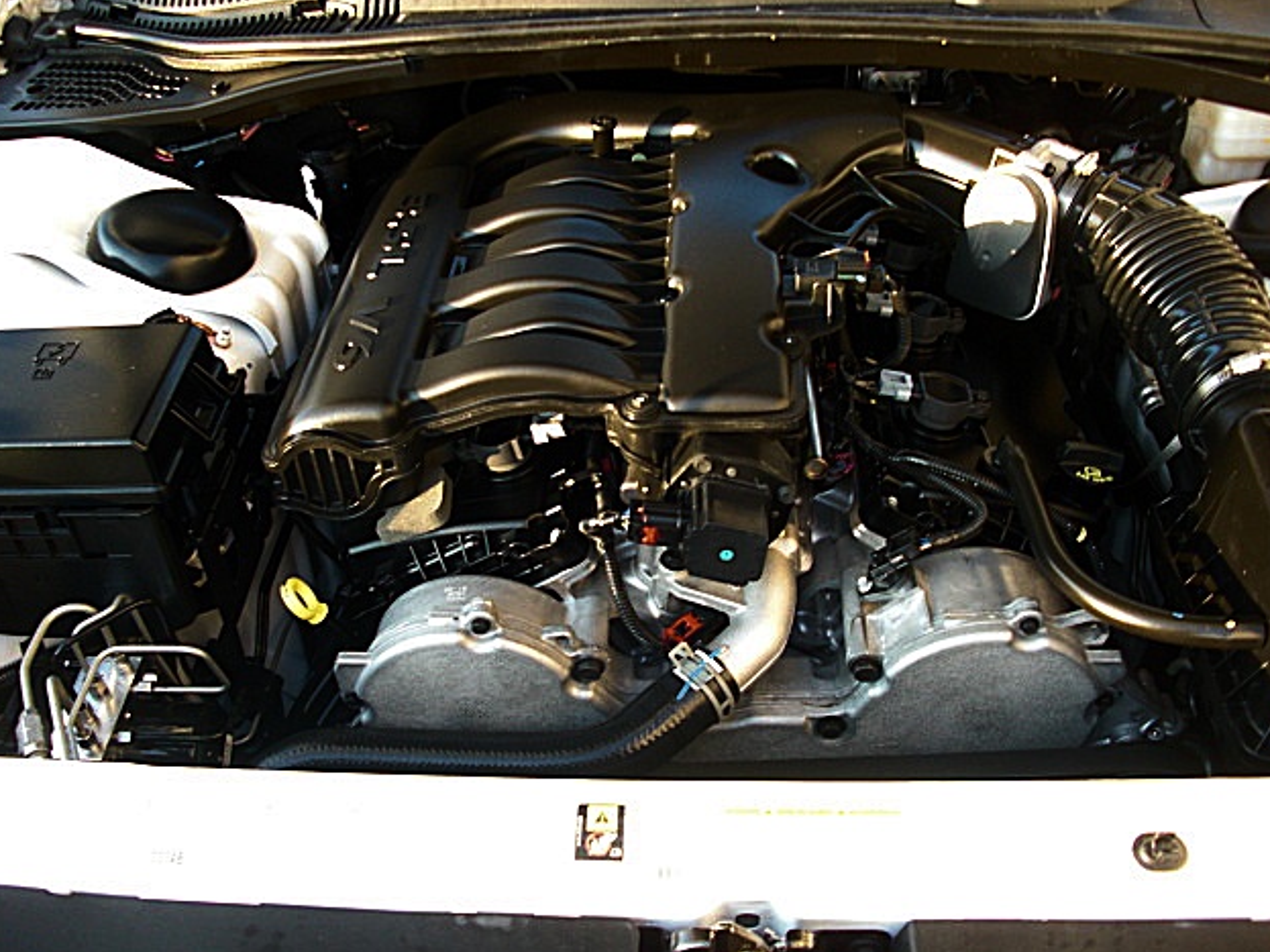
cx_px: 640
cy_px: 473
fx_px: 1357
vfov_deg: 38.7
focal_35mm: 37
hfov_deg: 50.1
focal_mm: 6.3
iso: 200
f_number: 2.8
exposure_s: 1/100
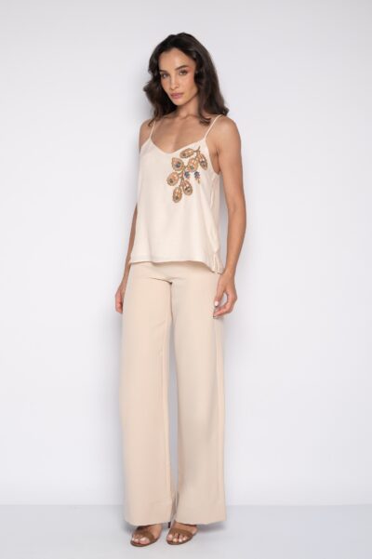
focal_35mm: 48
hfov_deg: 28.0
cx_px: 186
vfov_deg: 41.1
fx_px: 745
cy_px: 280
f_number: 8
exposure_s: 1/125
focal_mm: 48
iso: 400
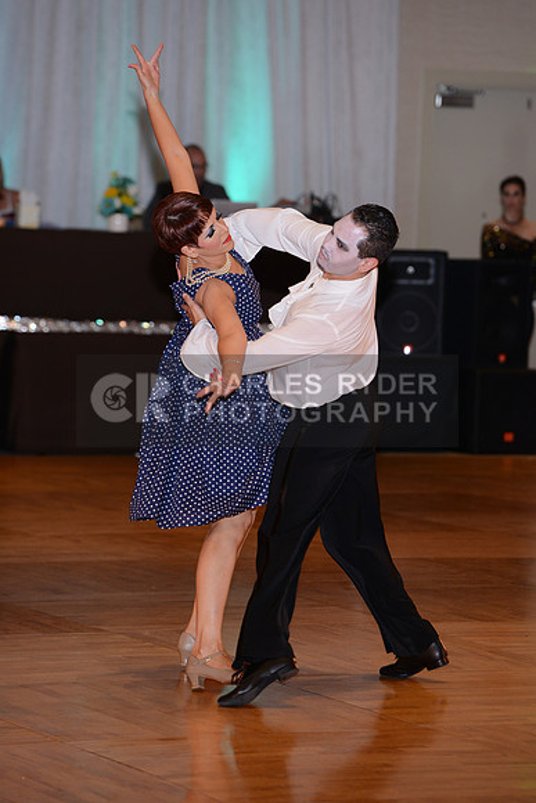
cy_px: 402
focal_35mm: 175
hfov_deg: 7.9
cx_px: 268
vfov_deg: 11.7
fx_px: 3906
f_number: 4.5
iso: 1000
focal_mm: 175
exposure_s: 1/250
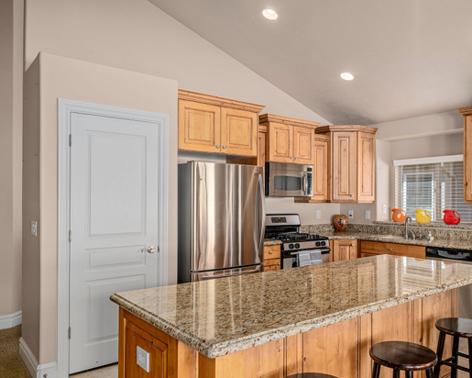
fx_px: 391
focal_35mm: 28
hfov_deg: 61.6
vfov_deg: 51.5
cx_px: 285
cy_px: 192
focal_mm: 24
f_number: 9
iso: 320
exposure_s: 1/6
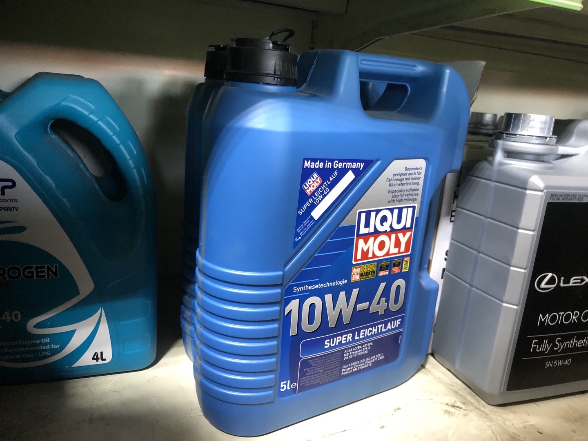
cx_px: 294
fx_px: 476
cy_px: 220
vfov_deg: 49.7
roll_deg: -4.6
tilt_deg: -13.9
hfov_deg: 63.4
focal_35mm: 28
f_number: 1.8
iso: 80
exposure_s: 1/7
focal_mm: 4
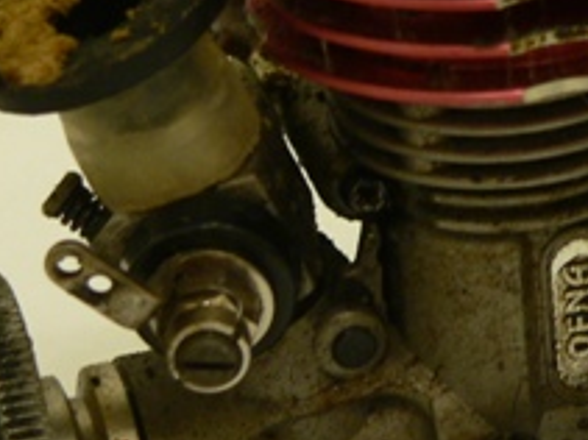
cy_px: 201
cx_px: 373
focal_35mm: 267
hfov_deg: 7.4
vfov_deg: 5.6
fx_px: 4533
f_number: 2.8
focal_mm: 14.6
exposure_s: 1/15
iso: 100
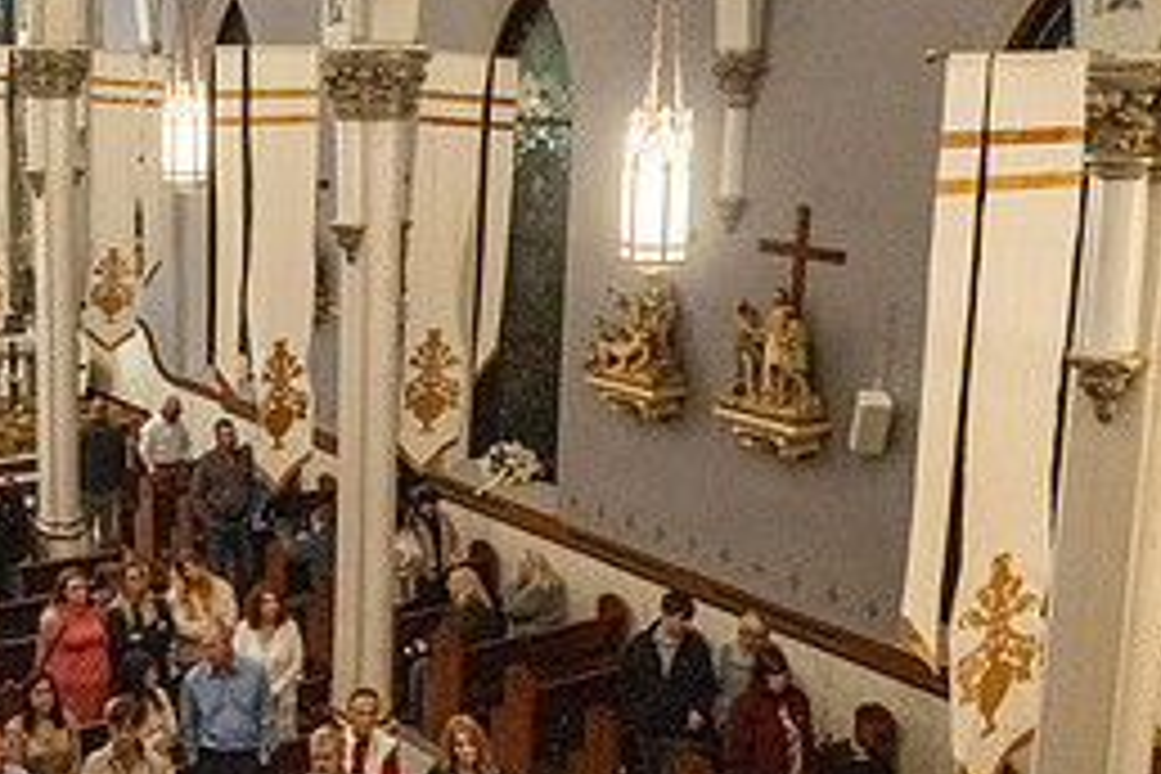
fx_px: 1741
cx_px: 243
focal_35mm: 54
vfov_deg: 25.1
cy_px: 376
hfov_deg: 35.7
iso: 5000
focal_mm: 24
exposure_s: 1/60
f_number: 10
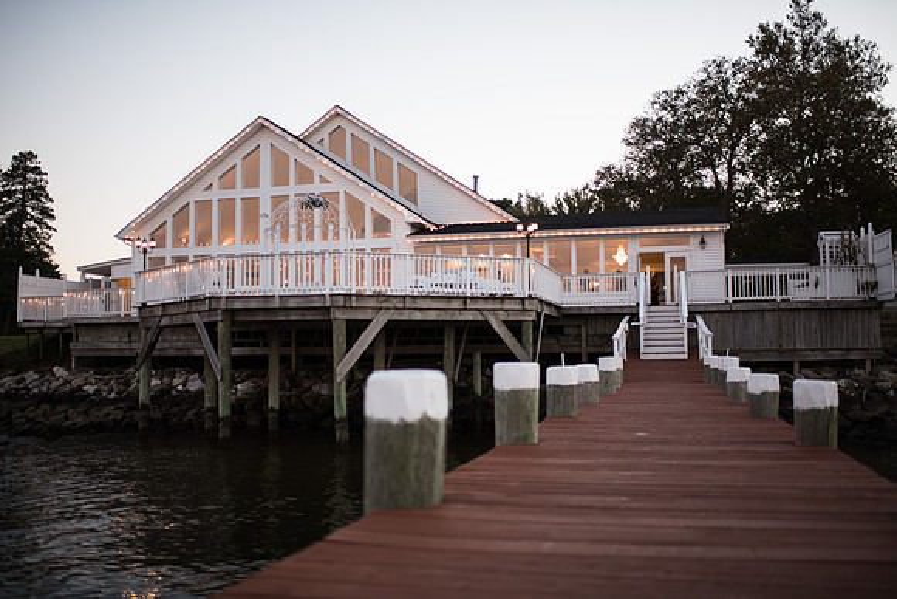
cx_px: 436
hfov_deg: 53.1
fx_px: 898
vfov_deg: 36.9
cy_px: 308
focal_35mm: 36
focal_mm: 35
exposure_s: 1/200
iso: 250
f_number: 1.4
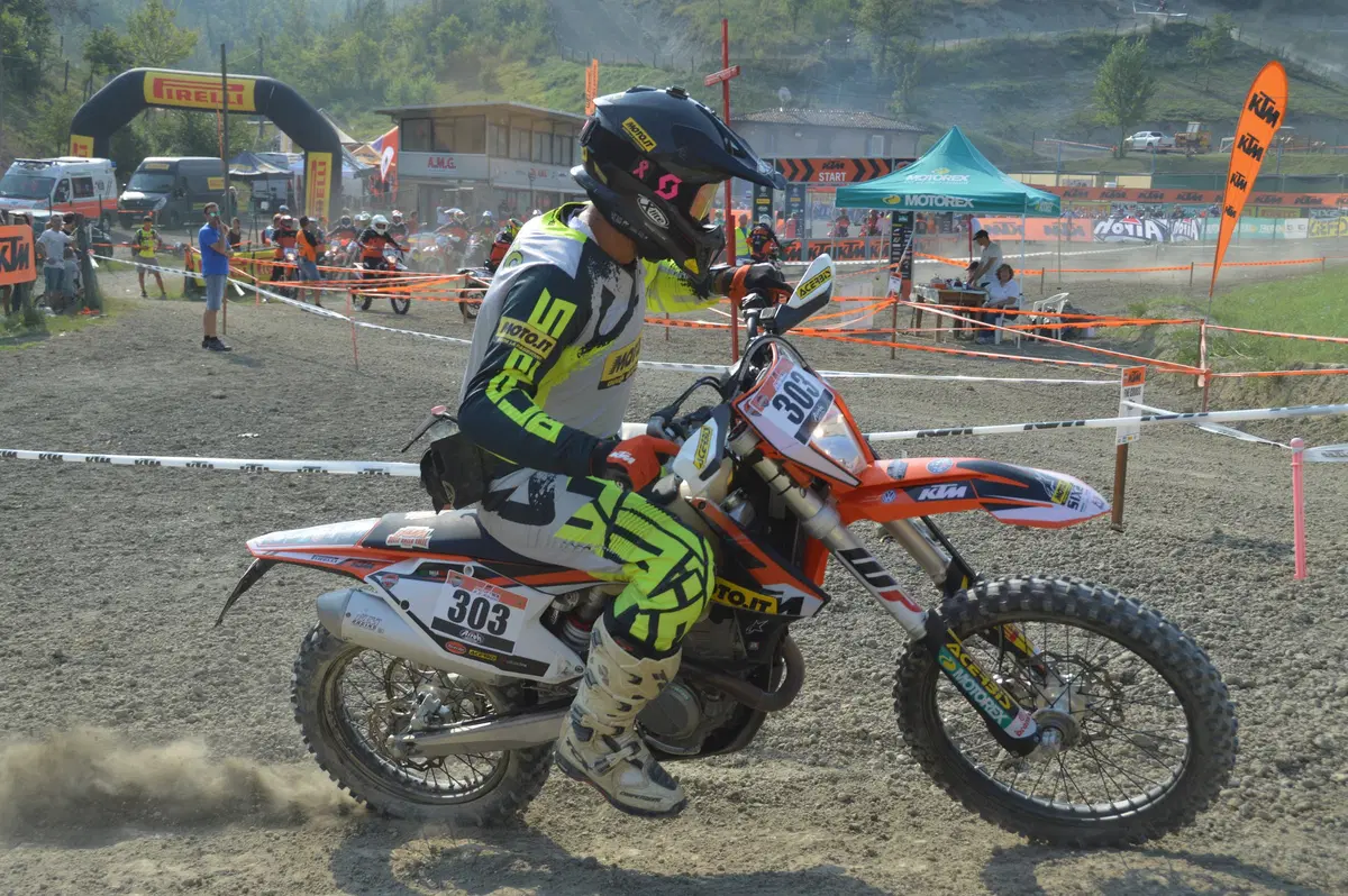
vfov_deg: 30.8
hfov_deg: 45.0
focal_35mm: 44
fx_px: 1627
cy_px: 448
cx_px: 674
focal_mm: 29
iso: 400
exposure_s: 1/1600
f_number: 5.6
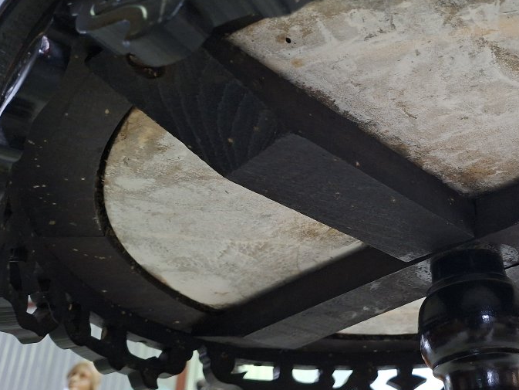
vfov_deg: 35.1
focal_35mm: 41
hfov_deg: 42.8
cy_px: 189
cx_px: 444
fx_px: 615
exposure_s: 1/25
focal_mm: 5.54
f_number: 1.8
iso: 640
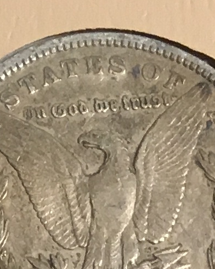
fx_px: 1853
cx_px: -344
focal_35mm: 233
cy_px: 1026
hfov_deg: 6.3
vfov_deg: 6.7
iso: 50
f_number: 2.2
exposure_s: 1/30
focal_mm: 4.15
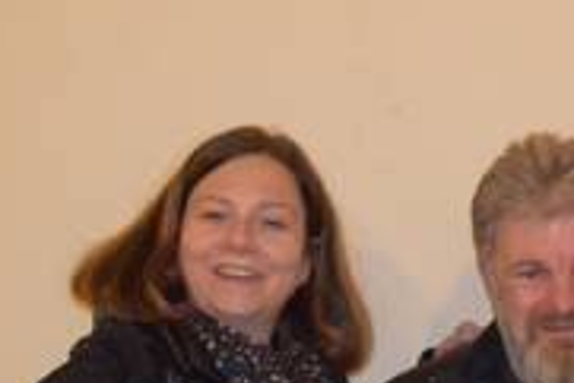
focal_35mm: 106
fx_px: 1691
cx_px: 549
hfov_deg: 18.8
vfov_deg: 12.8
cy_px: 343
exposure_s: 1/60
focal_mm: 32
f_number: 4.2
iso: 3200
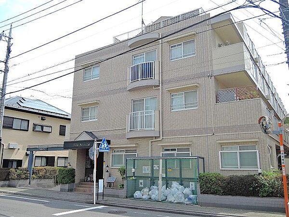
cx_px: 144
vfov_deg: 45.4
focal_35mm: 31
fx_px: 259
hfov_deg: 58.4
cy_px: 108
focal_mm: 6.6
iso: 80
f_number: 2.8
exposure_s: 1/100
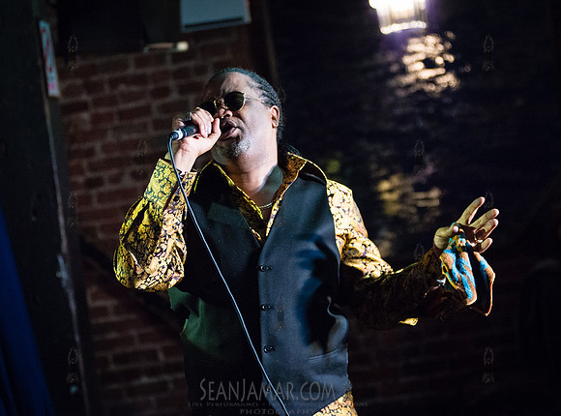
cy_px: 205
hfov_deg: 20.7
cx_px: 253
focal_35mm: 95
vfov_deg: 15.4
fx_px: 1537
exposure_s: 1/200
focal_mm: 80
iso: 4000
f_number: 2.8
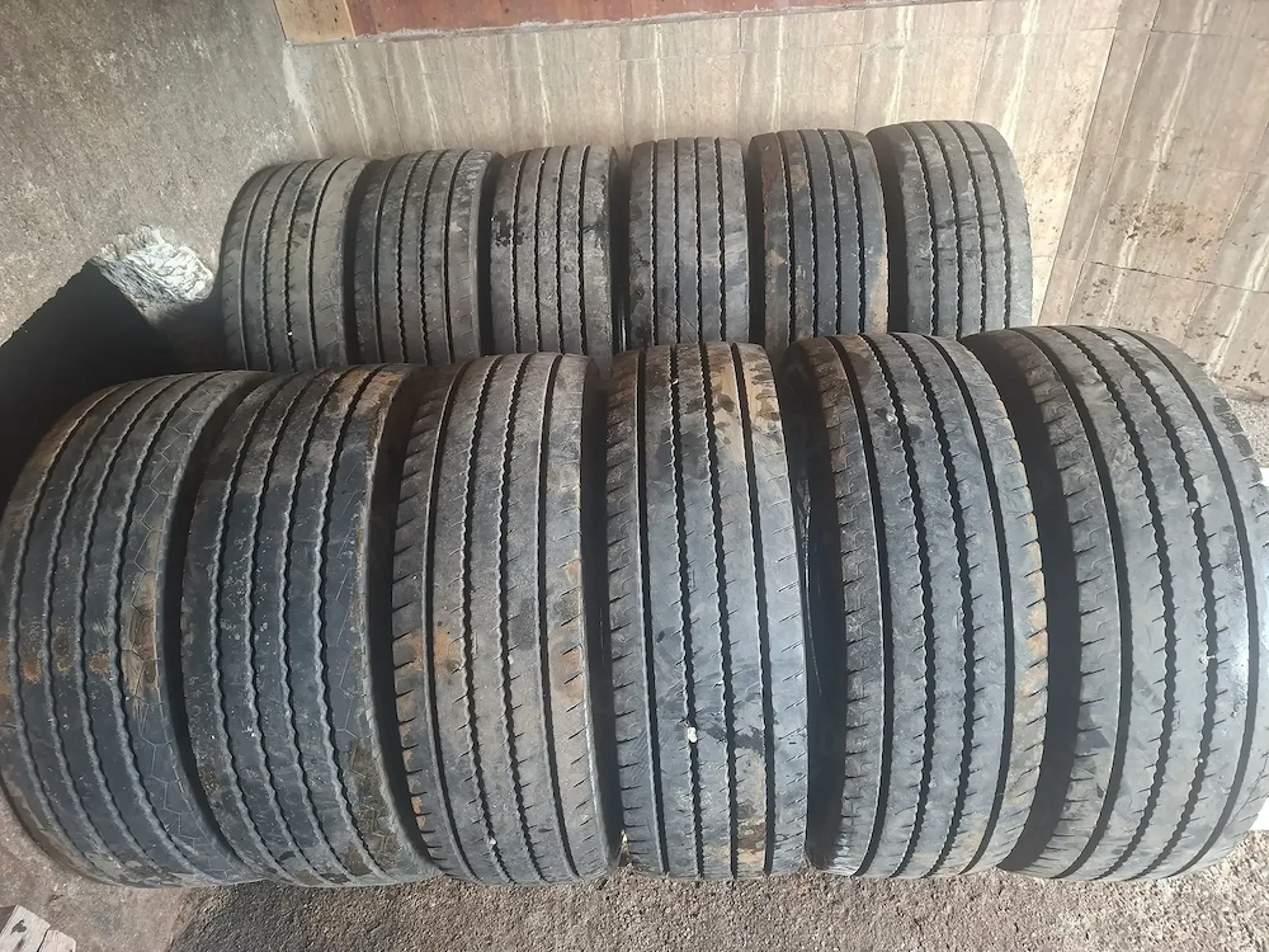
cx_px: 634
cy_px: 476
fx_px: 843
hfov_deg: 73.9
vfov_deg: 58.9
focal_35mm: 23
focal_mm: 5.54
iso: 320
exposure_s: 1/50
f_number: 1.8
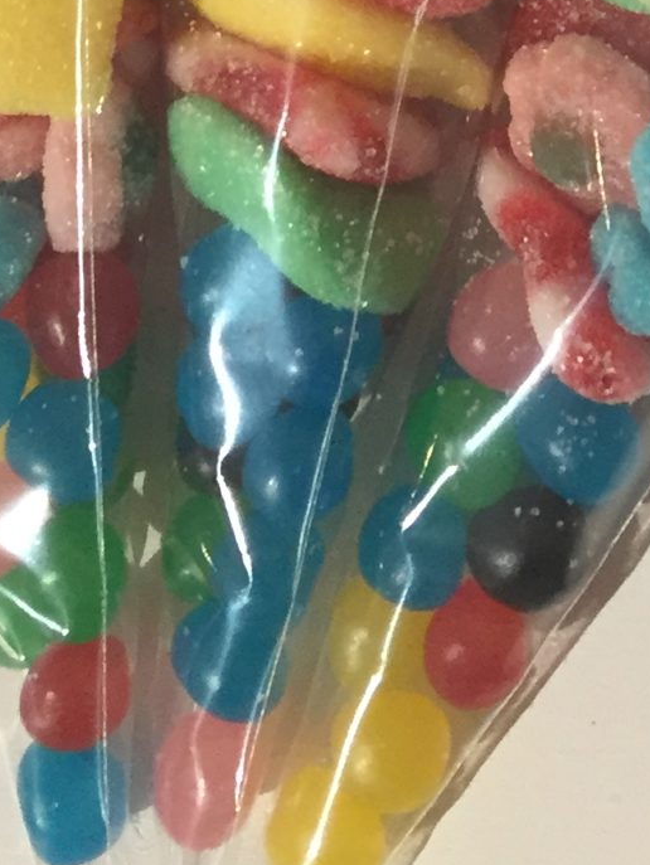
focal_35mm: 108
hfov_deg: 13.7
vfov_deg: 15.9
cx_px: 455
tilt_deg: -72.9
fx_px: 2701
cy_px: -623
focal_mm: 4.15
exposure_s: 1/33
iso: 160
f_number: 2.2
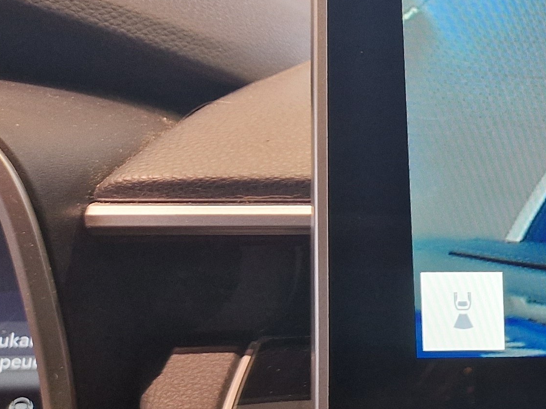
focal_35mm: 82
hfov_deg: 19.2
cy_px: 303
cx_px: 928
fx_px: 1293
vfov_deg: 17.9
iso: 100
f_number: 1.8
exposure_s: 1/50
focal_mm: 5.4
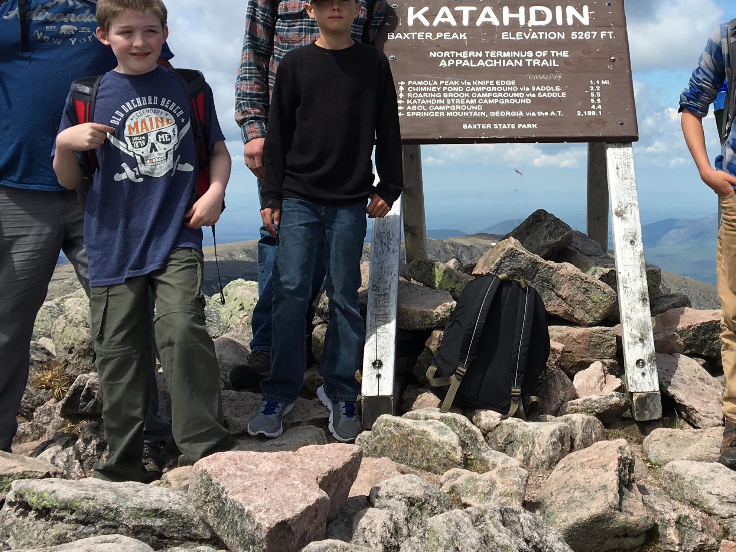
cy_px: 158
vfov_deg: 24.6
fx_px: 1254
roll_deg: -0.5
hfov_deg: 31.7
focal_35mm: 59
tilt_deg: +3.7
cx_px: 608
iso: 25
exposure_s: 1/1748
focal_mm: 4.15
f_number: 2.2
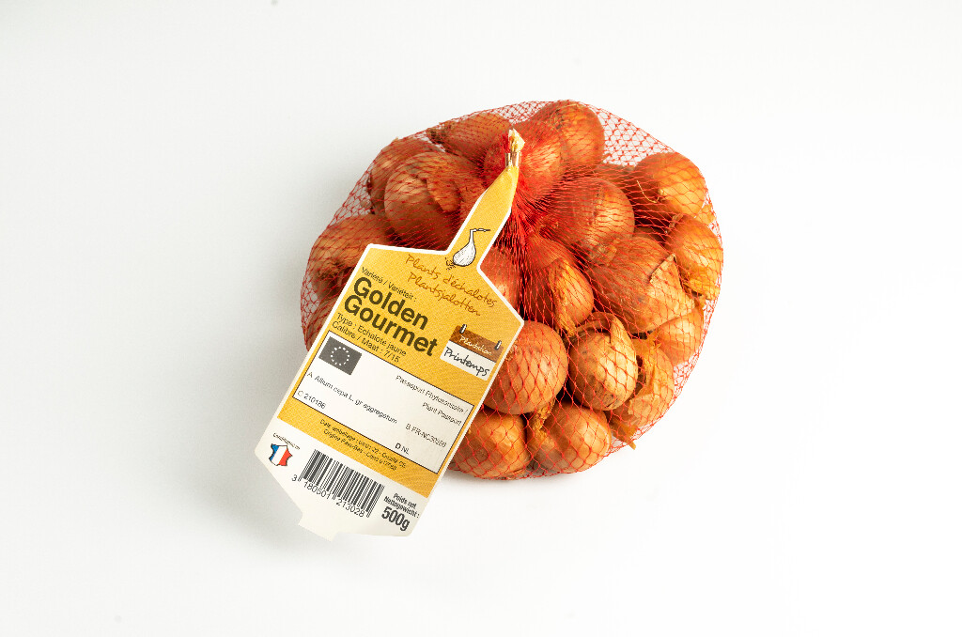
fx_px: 2240
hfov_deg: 24.2
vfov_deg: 16.2
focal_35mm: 84
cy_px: 318
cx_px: 481
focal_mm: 56
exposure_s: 1/160
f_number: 11
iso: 100
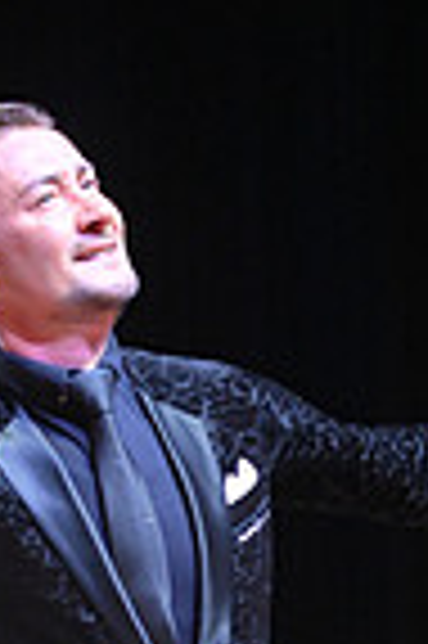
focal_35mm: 374
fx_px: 6685
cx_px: 809
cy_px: 1081
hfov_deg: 3.6
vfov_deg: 5.4
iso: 2000
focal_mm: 92
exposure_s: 1/250
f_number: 4
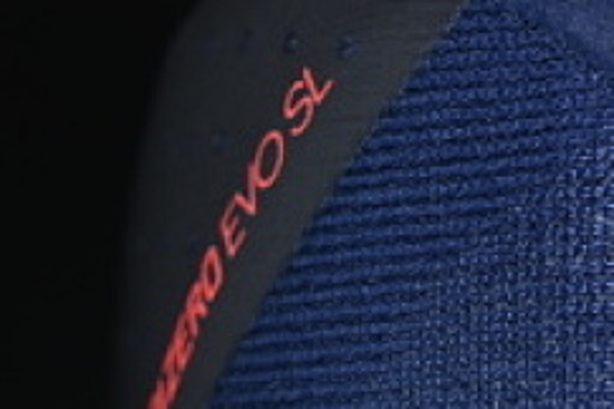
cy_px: 571
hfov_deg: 6.1
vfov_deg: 4.1
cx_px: 702
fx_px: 5696
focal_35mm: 334
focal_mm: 50
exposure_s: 1/60
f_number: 6.3
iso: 160
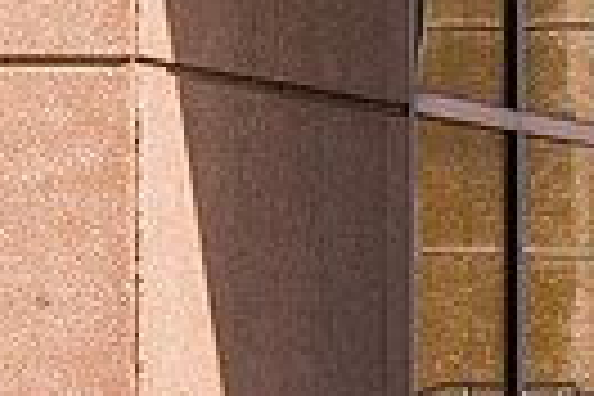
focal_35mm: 409
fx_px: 6748
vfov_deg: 3.4
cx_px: 1094
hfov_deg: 5.0
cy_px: 388
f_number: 13
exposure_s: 1/80
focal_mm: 90
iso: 100
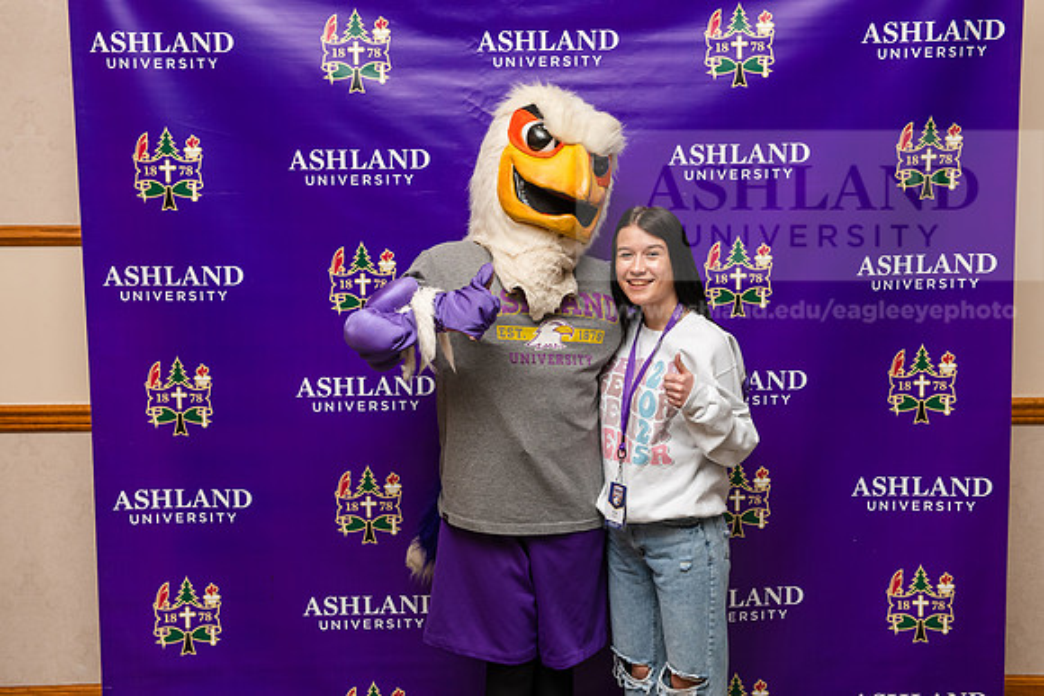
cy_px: 348
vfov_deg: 24.6
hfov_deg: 36.2
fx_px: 1595
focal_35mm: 55
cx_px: 522
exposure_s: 1/200
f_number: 5.6
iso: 800
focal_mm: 55
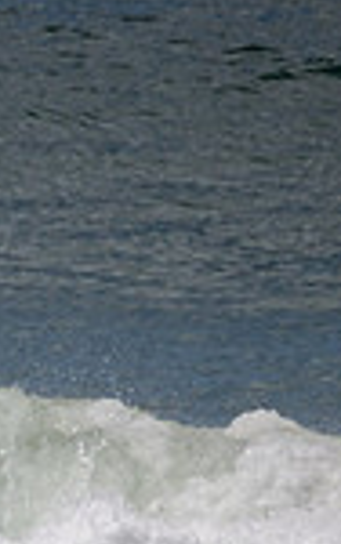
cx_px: -497
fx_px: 46734
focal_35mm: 3149
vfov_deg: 0.7
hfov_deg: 0.4
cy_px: 571
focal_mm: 800
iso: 360
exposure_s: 1/2000
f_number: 11
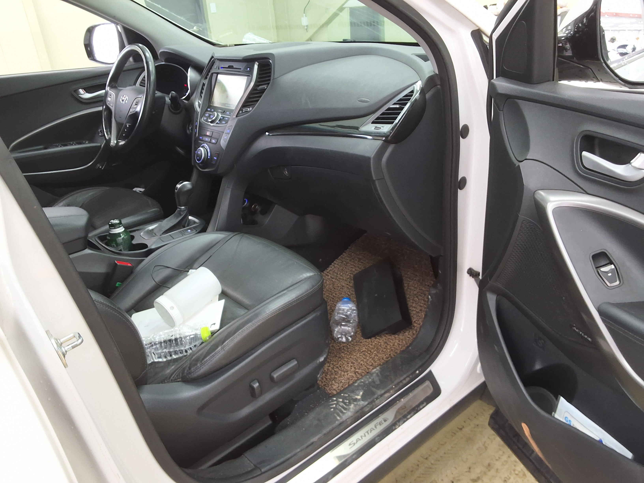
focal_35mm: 28
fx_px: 521
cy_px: 242
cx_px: 322
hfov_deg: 63.4
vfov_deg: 49.7
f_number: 1.9
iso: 64
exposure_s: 1/40
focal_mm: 2.91
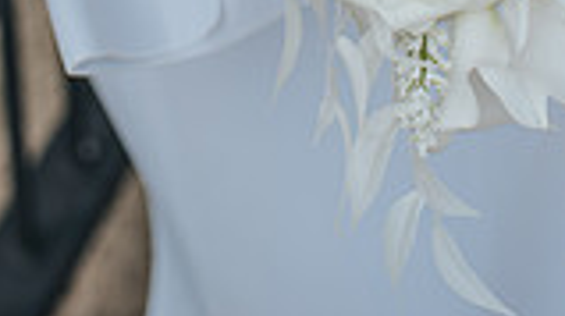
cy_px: -440
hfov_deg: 20.5
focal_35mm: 104
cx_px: 384
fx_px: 1556
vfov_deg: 10.1
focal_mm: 35
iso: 100
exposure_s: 1/1000
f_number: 3.2
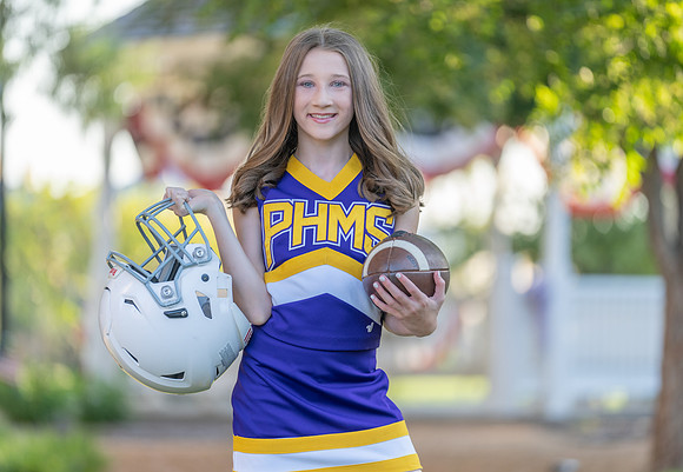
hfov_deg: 10.5
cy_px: 241
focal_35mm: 194
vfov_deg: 7.3
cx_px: 325
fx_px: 3723
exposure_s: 1/320
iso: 200
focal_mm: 174
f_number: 2.8
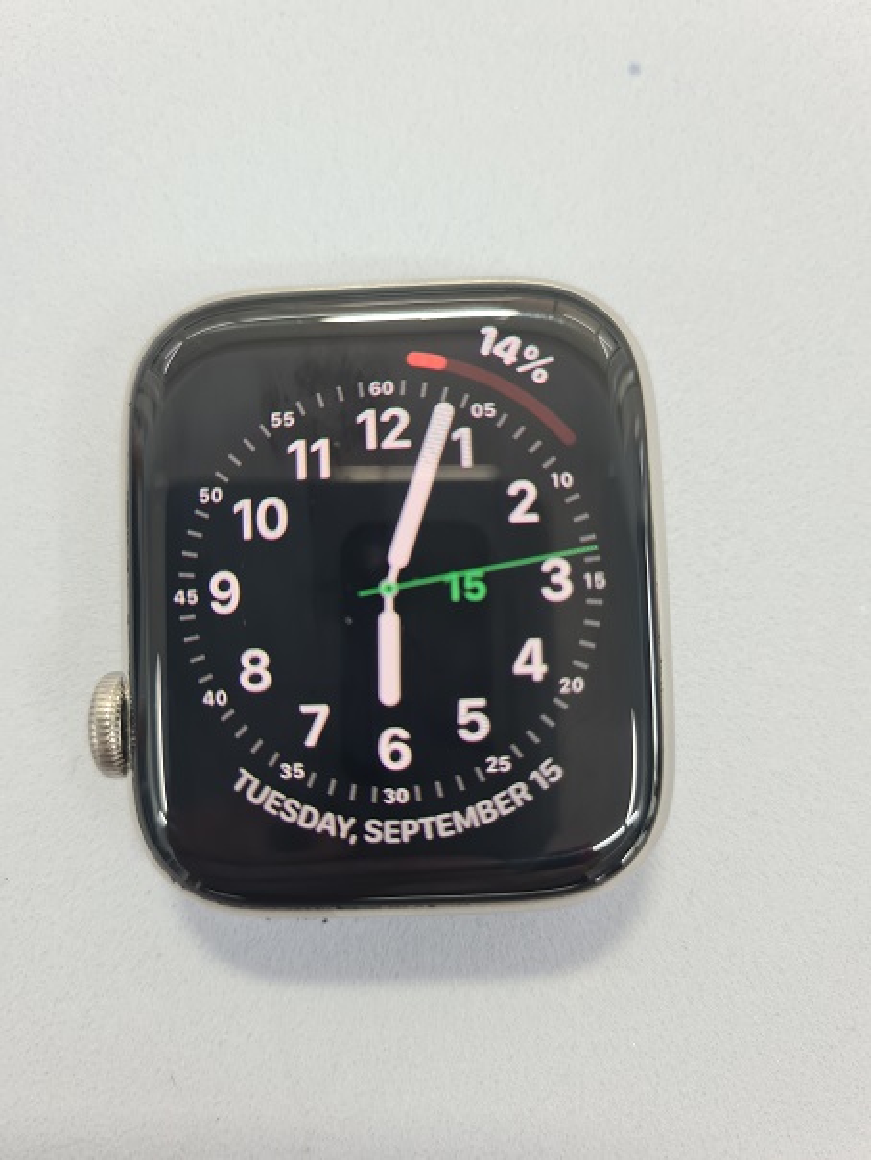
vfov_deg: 67.3
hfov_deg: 53.1
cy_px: 580
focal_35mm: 26
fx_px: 872
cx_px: 436
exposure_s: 1/60
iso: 100
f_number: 1.8
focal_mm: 5.4
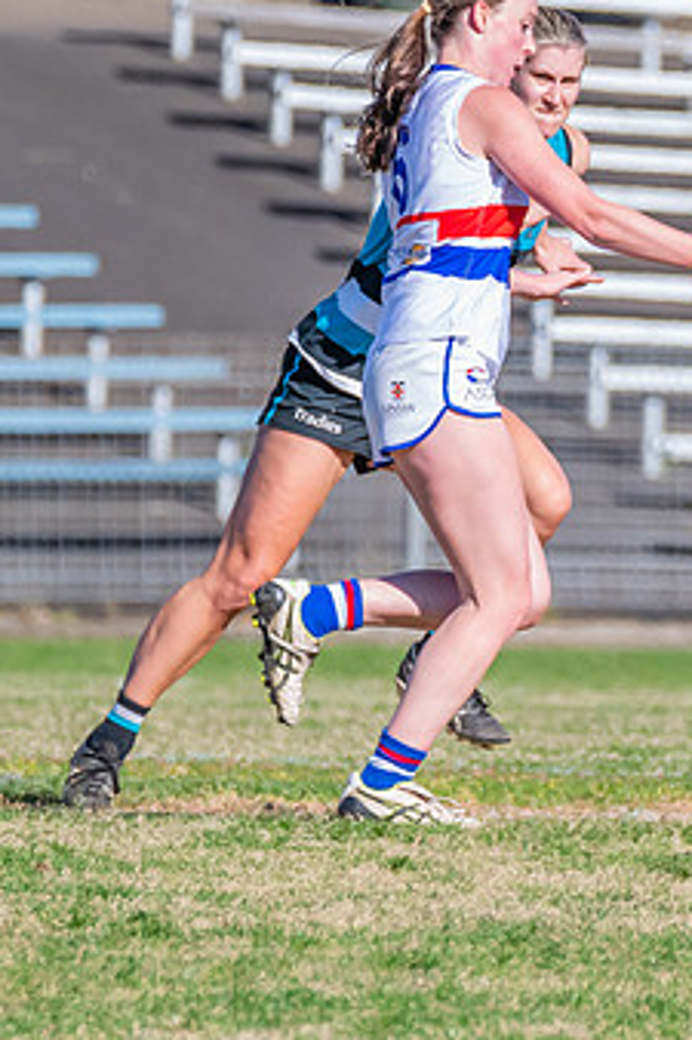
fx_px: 44272
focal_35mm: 1534
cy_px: 290
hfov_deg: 0.9
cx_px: 739
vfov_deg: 1.3
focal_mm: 450
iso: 800
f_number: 9
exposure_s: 1/1600
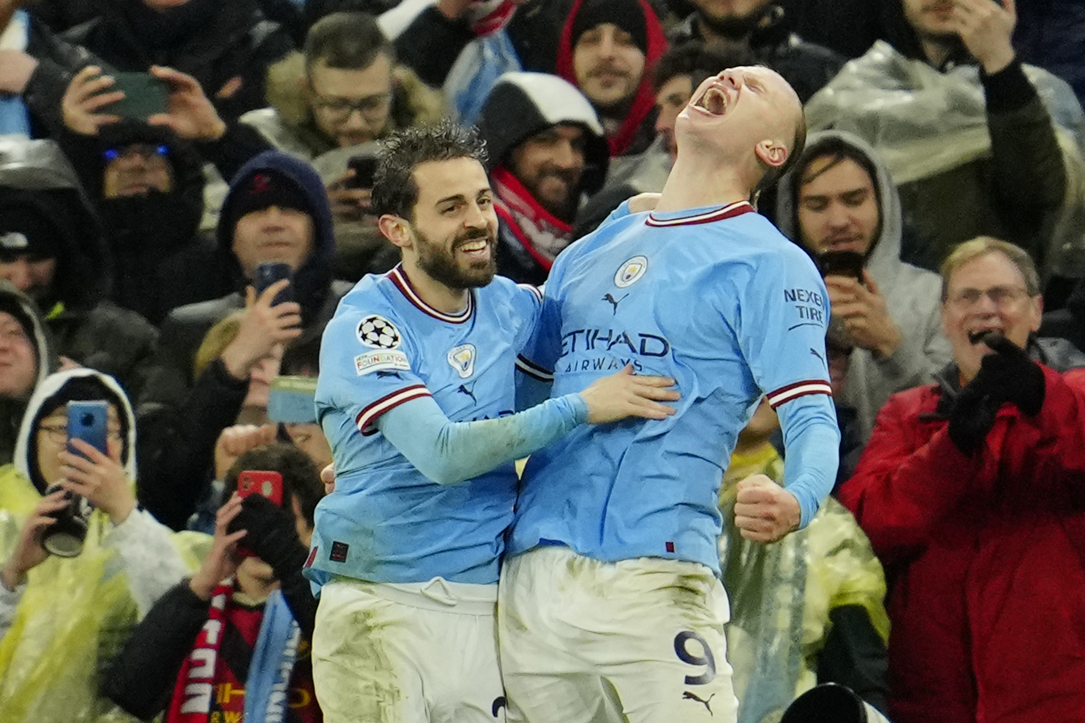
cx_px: 542
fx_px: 12055
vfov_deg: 3.4
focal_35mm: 400
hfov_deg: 5.2
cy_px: 362
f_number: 2.8
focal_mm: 400
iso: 2000
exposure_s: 1/1600
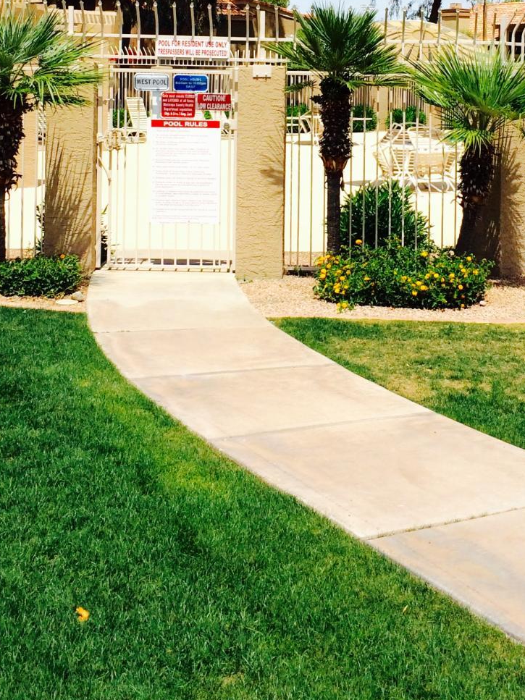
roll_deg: -0.4
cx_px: 335
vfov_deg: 31.0
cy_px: 95
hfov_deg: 24.3
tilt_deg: -1.6
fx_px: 1214
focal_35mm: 60
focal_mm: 4.15
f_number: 2.2
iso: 32
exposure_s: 1/3425
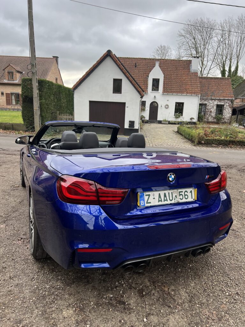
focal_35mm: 26
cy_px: 164
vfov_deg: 67.3
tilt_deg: -12.7
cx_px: 122
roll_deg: -3.1
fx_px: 245
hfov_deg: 53.1
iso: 50
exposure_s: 1/121
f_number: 1.5
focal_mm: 5.7
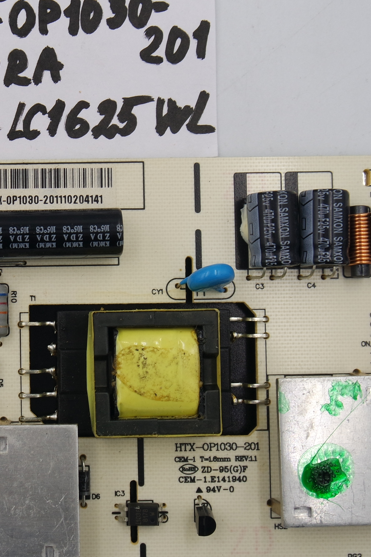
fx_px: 1005
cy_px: 284
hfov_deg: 20.5
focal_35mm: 65
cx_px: 35
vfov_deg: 31.0
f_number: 5.6
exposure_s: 1/100
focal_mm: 13
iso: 160
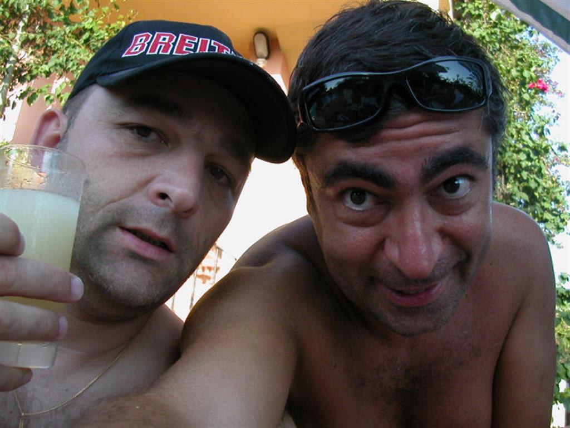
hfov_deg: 50.1
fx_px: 609
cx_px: 285
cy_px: 214
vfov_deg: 38.7
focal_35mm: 37
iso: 100
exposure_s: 1/217
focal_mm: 5.6
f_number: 2.7
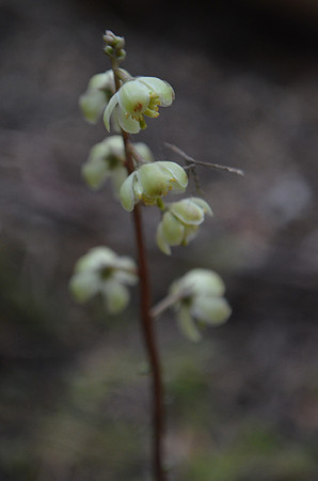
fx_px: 1098
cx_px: 159
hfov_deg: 16.5
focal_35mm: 82
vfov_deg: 24.7
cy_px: 240
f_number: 5.6
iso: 1600
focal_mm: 55
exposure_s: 1/25
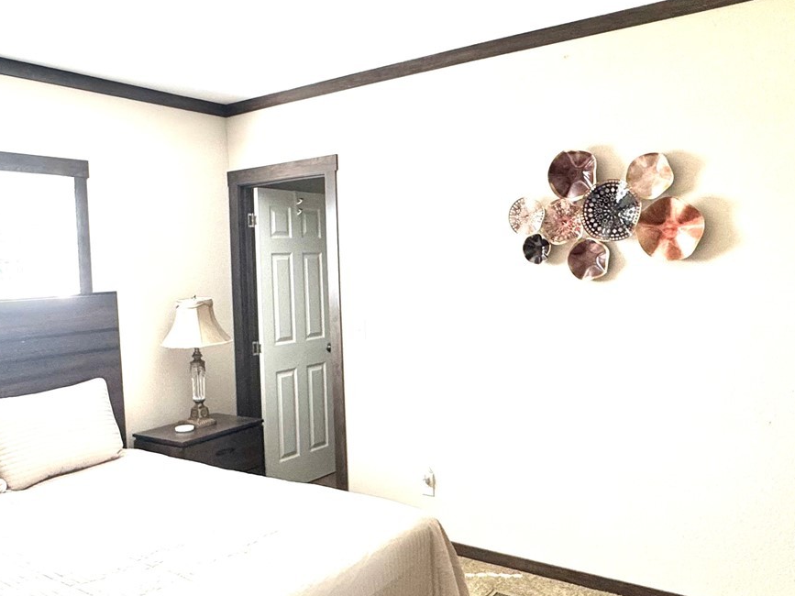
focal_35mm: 31
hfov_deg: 58.3
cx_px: 383
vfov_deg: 45.4
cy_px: 295
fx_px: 712
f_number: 2.2
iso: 160
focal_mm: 2.22
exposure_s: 1/99
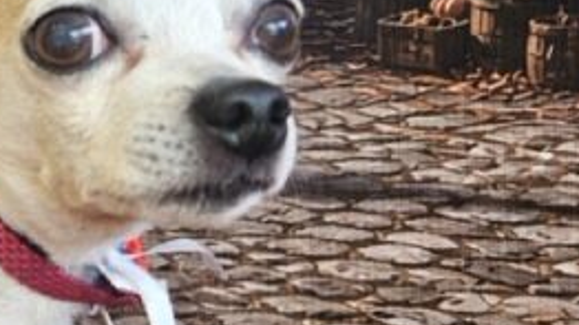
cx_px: -175
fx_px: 1504
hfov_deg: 20.0
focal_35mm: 98
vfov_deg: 12.3
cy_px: 141
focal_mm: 5.4
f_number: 1.8
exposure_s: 1/120
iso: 80
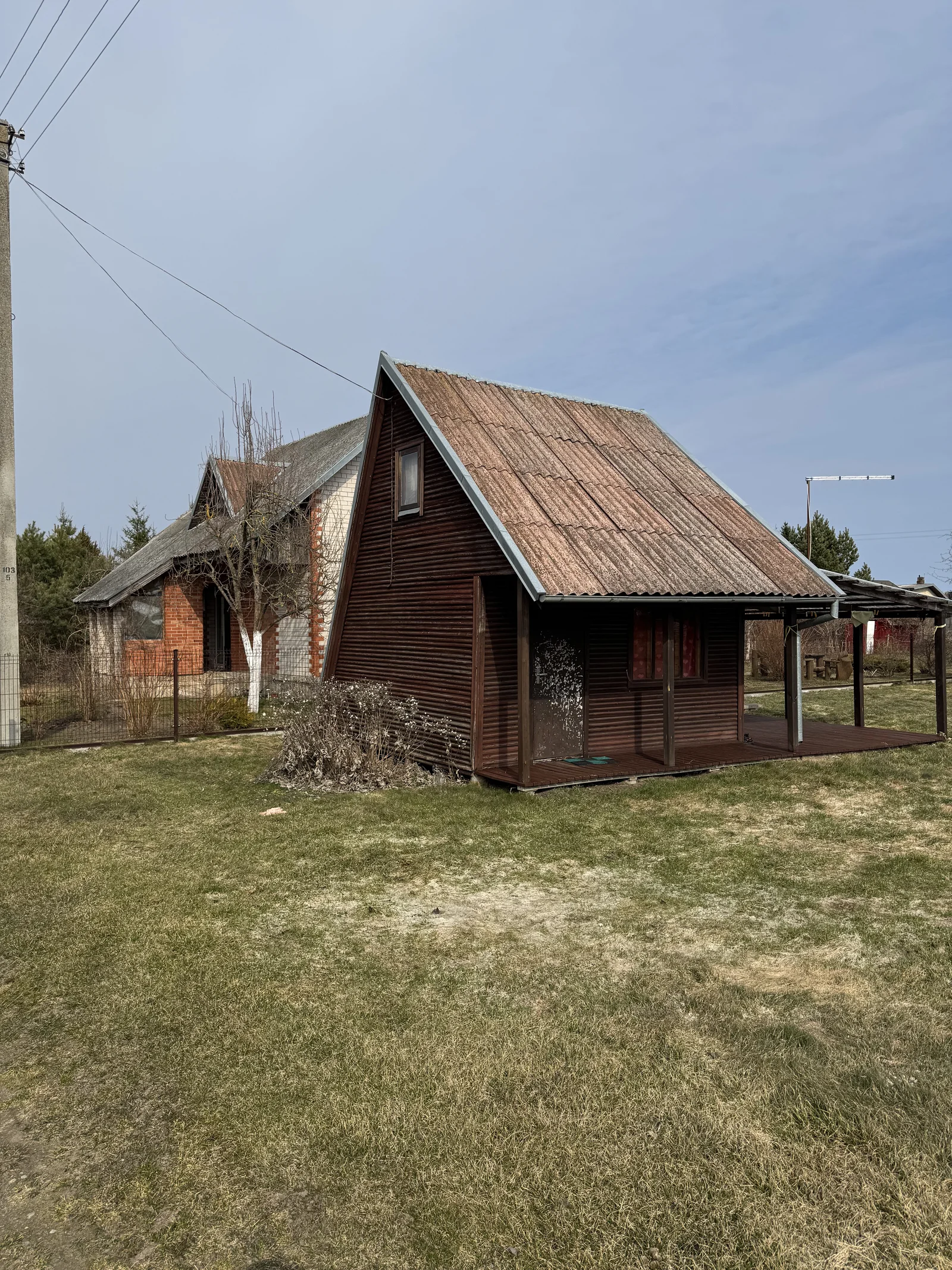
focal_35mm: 24
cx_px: 476
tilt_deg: +0.3
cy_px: 635
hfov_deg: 56.8
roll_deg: +0.9
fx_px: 880
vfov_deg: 71.6
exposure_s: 1/5814
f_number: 1.78
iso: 80
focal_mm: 6.76
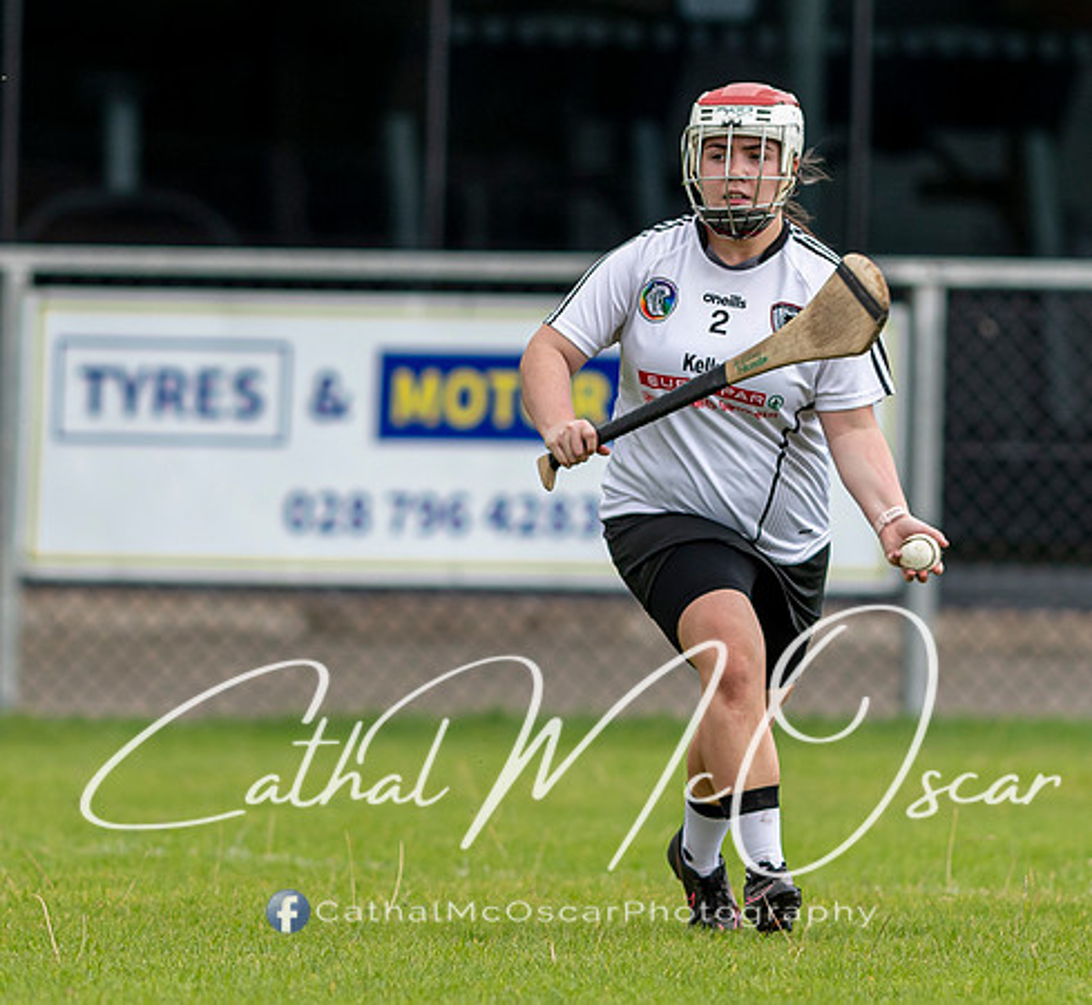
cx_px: 433
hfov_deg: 1.8
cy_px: 618
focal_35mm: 1036
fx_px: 35524
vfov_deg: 1.6
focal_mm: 300
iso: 160
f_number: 2.8
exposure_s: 1/1000
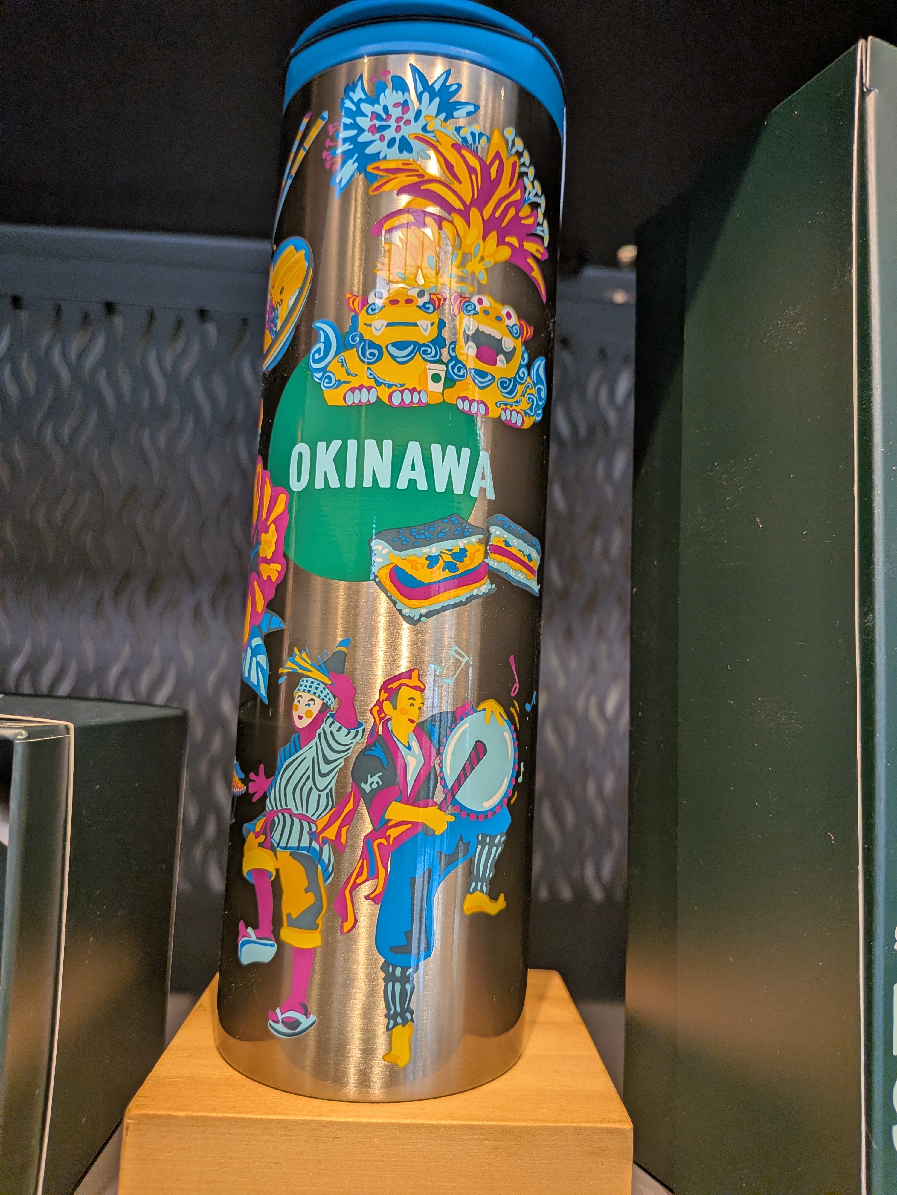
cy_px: 598
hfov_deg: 56.8
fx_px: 829
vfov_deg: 71.6
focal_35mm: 24
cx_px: 448
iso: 72
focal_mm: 4.53
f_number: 1.7
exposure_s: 1/120
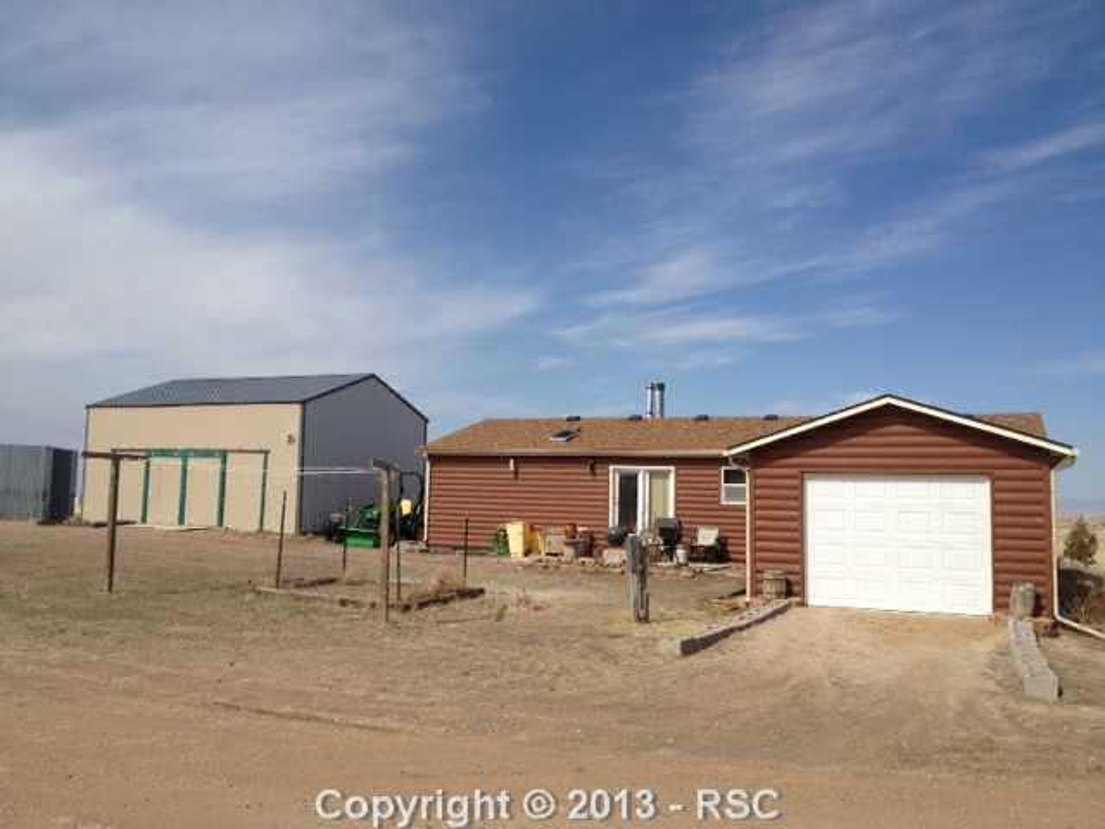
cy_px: 414
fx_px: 1117
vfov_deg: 40.7
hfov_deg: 52.6
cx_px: 552
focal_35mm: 35
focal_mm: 4.28
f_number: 2.4
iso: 50
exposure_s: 1/2632
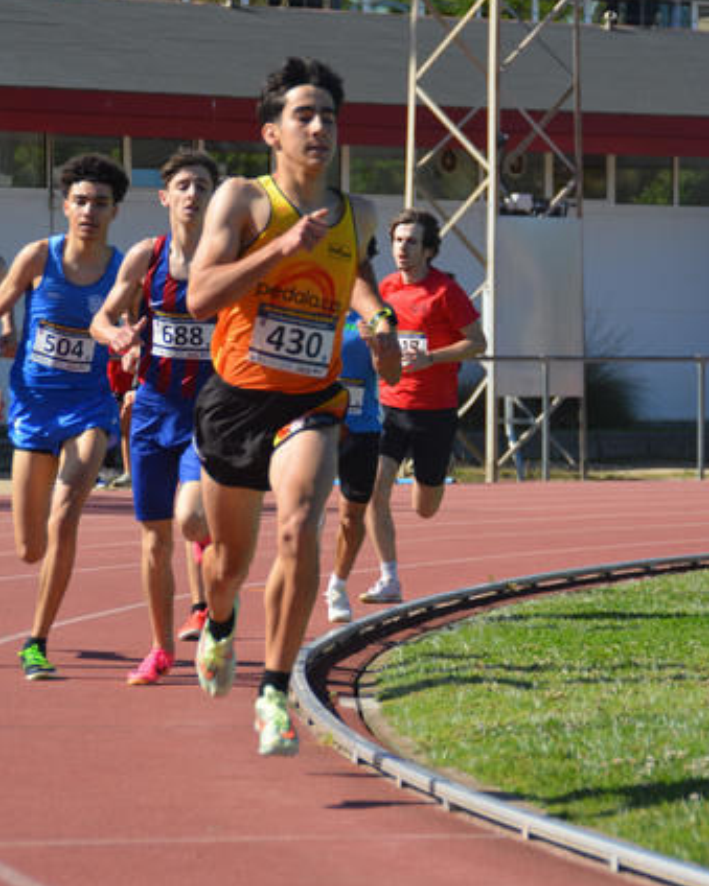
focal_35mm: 239
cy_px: 382
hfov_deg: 6.5
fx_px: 6271
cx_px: 299
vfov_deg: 8.1
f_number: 6.3
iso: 200
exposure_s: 1/640
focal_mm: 120
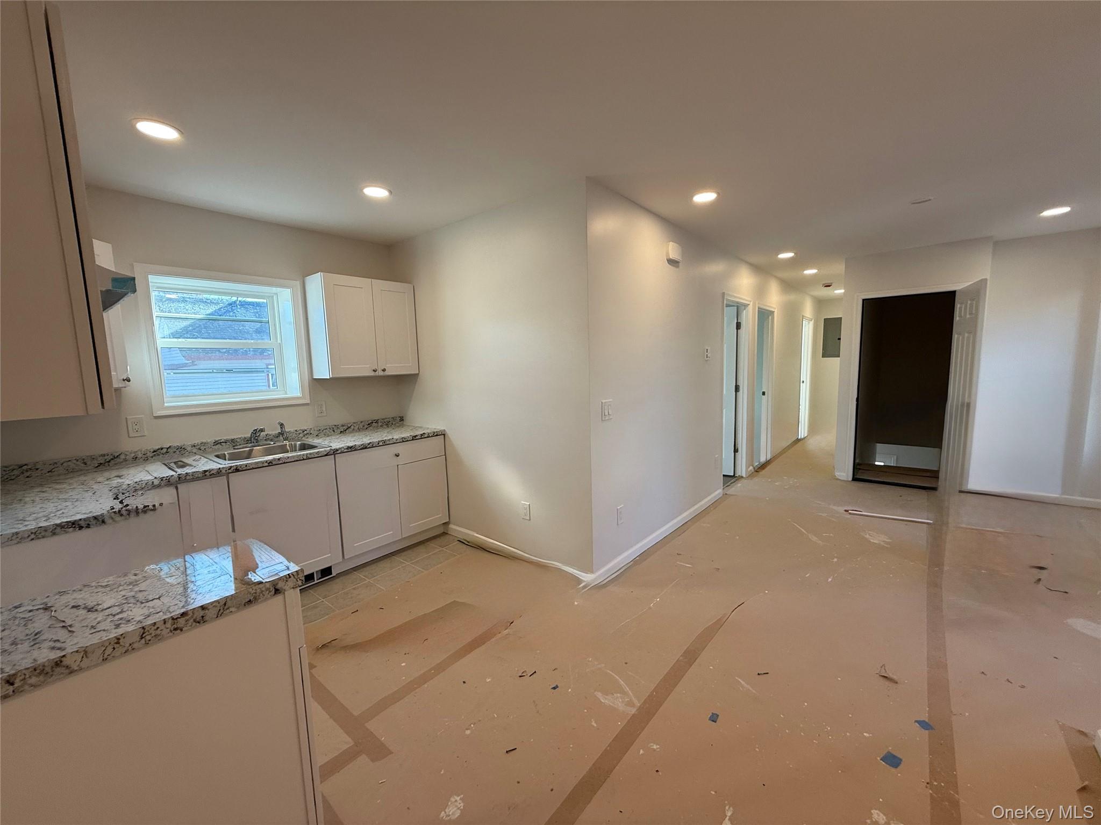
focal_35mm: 14
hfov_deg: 102.1
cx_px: 550
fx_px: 445
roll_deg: +2.2
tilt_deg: -5.6
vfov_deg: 85.7
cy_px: 412
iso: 64
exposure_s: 1/120
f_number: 2.2
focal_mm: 2.22
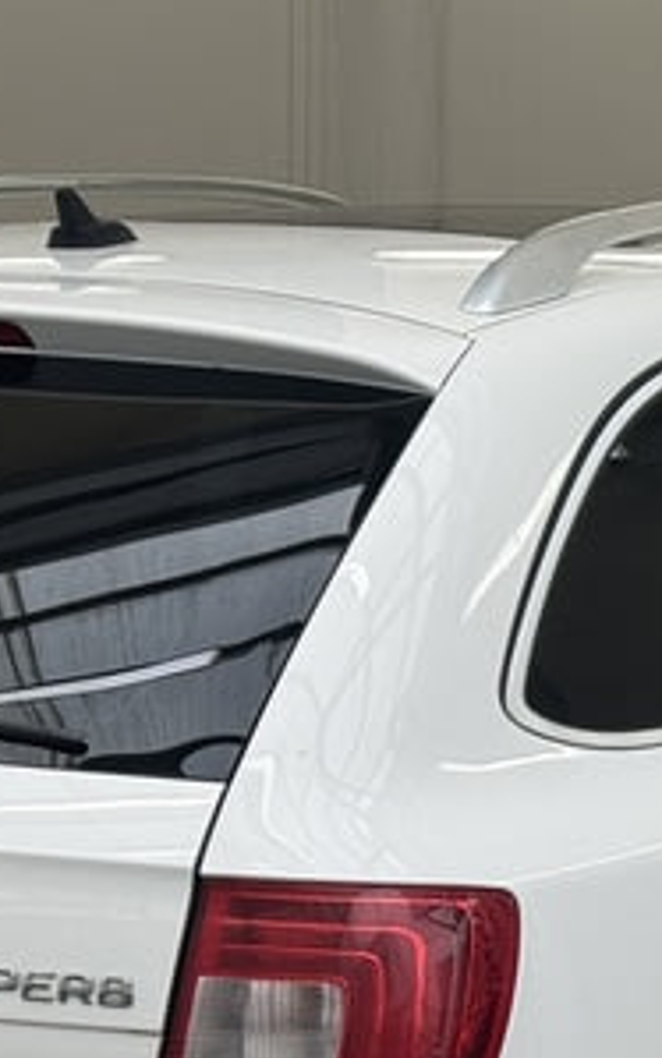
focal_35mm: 153
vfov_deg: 13.6
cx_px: 294
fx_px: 4414
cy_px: 812
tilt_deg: -10.6
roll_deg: -1.4
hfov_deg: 8.6
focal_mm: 6.76
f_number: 1.78
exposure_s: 1/812
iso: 64
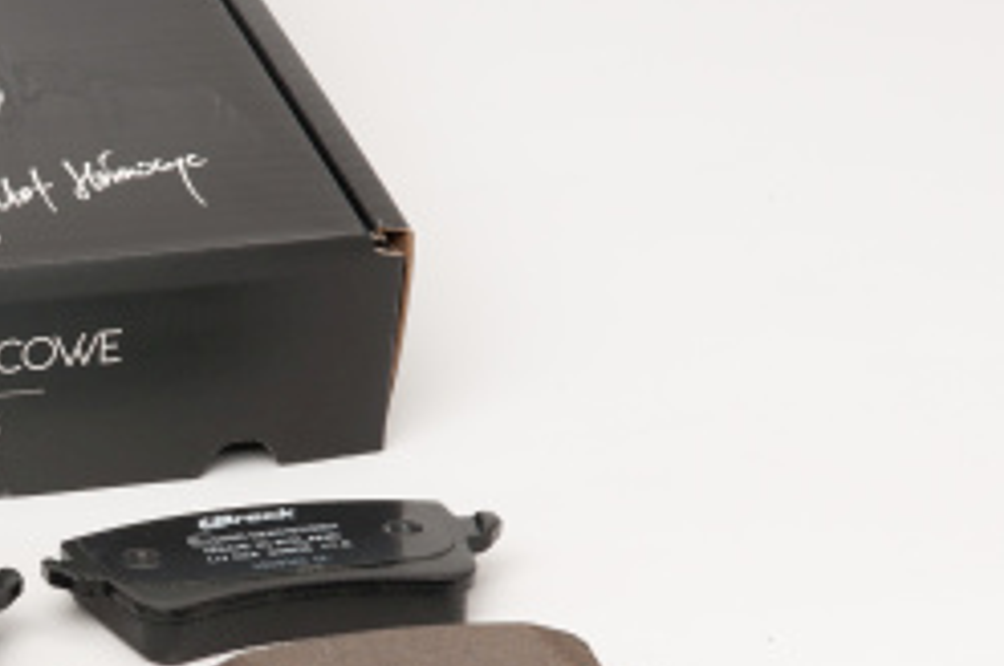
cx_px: 167
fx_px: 6100
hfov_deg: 9.4
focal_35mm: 219
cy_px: 435
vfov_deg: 6.3
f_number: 11
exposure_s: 1/200
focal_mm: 60
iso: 100
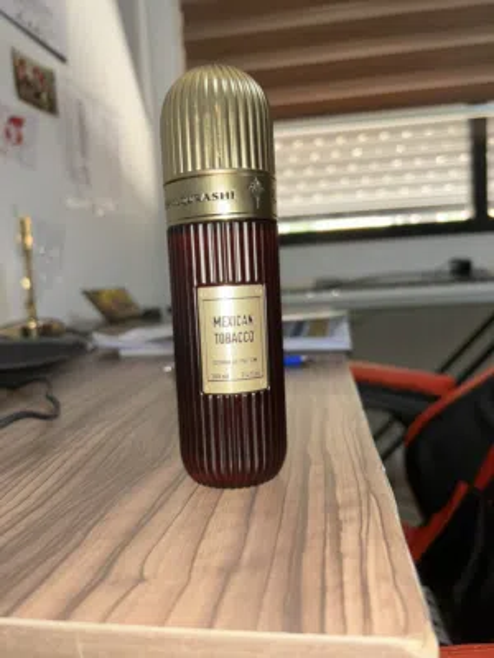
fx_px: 495
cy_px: 329
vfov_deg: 67.3
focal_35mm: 26
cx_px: 247
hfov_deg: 53.1
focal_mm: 5.7
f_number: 1.5
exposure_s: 1/64
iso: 32
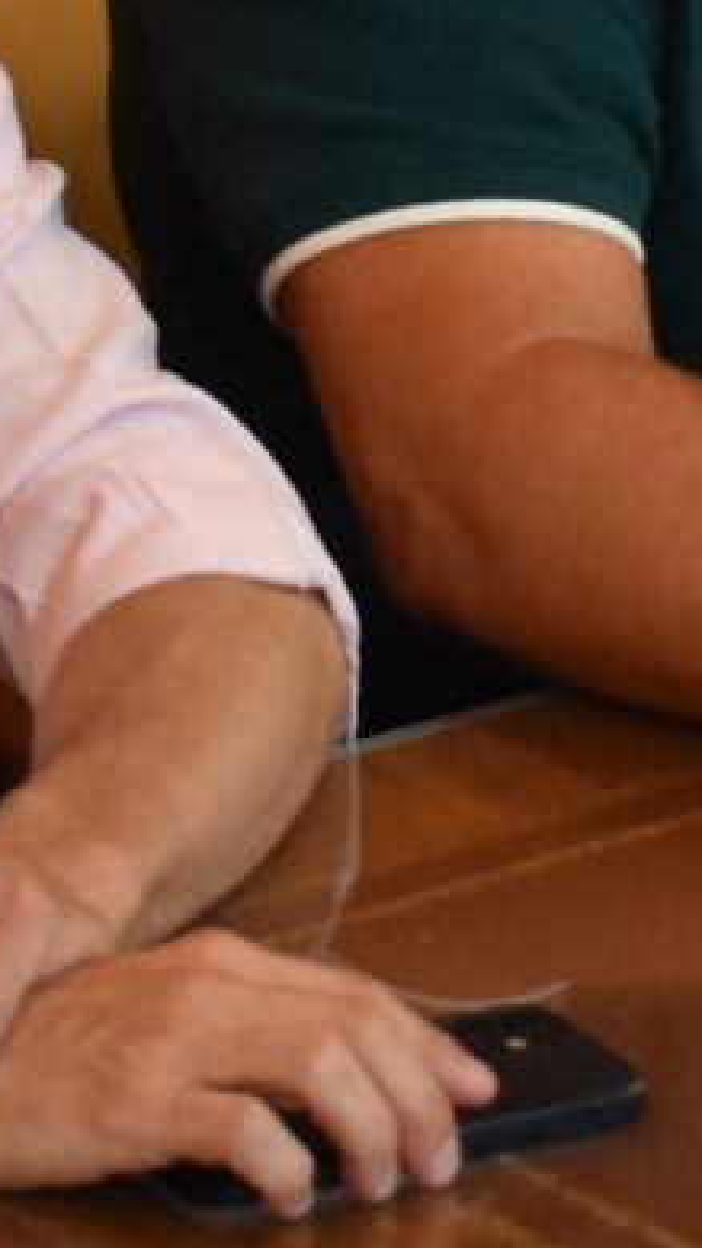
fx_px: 6846
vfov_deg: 10.2
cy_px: -322
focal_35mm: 207
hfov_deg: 5.9
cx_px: 474
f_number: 3.5
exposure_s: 1/60
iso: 800
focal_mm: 20
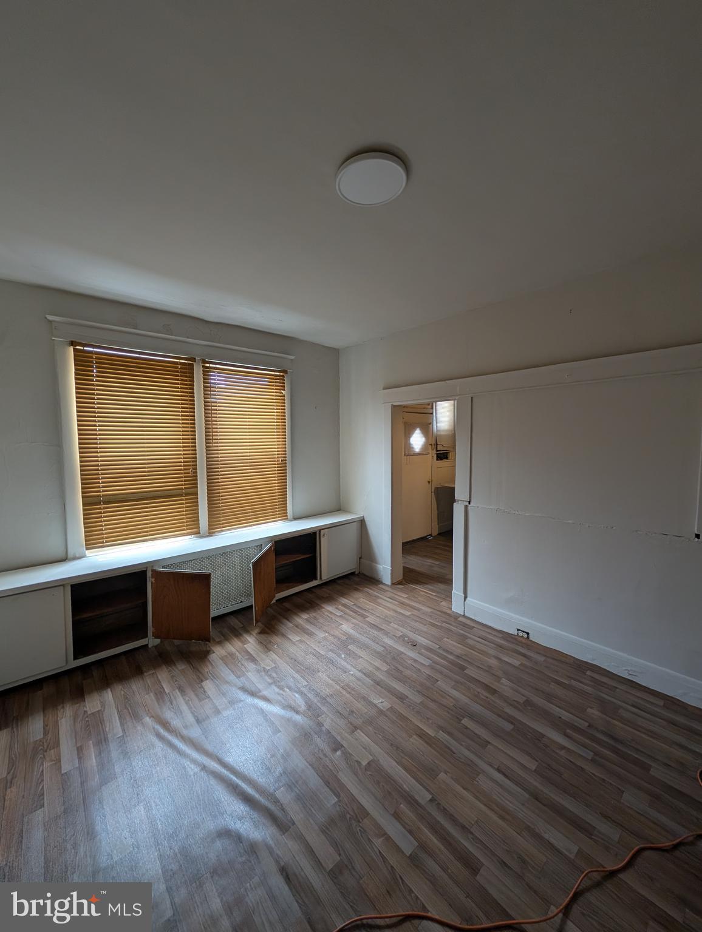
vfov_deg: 110.5
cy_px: 466
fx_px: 324
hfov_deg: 94.6
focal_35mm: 12
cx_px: 351
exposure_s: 1/53.2
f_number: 1.7
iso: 98
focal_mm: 2.02
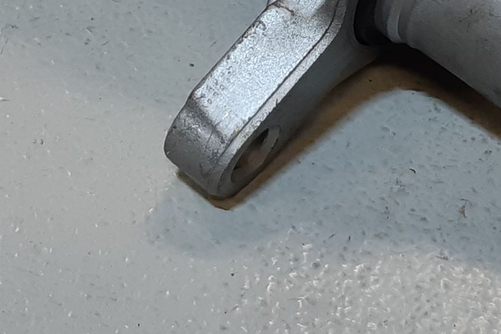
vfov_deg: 18.7
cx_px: 426
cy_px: -36
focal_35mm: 70
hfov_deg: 28.0
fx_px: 974
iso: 64
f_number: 1.7
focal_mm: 3.93
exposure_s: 1/100
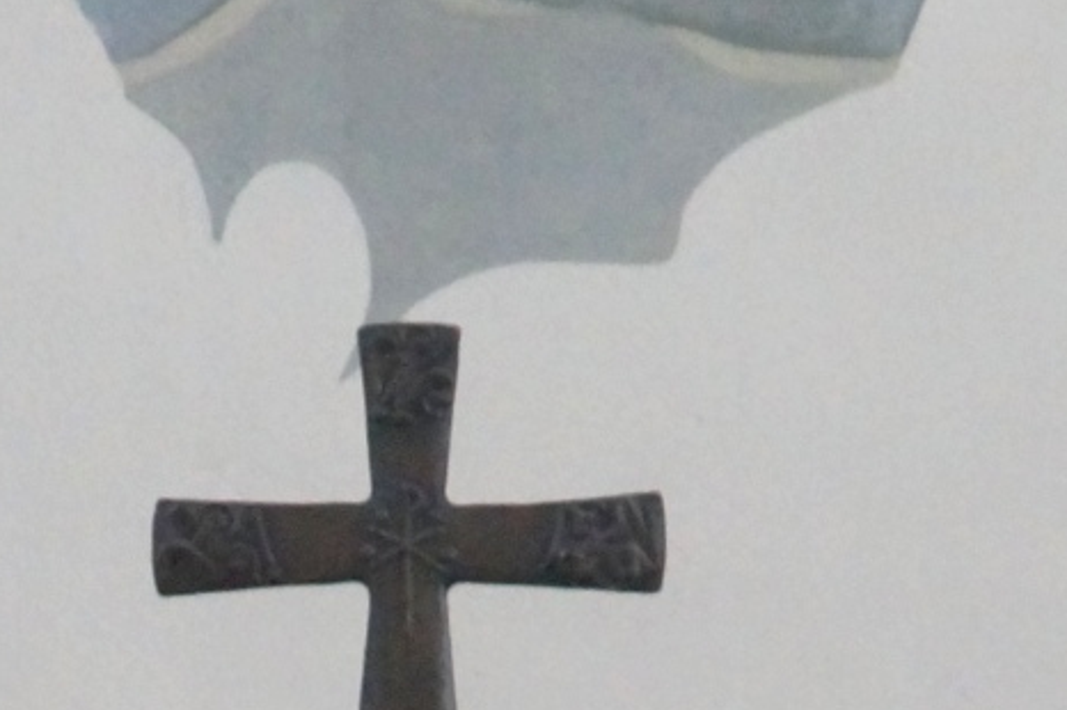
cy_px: 1344
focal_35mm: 618
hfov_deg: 3.3
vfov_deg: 2.2
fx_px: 18303
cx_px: 121
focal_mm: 100
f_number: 5.6
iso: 3200
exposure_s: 1/125
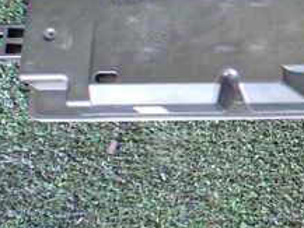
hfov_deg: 21.8
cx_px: 363
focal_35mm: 83
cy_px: 10
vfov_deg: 17.5
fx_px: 729
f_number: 2.3
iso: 800
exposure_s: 1/100
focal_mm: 5.4
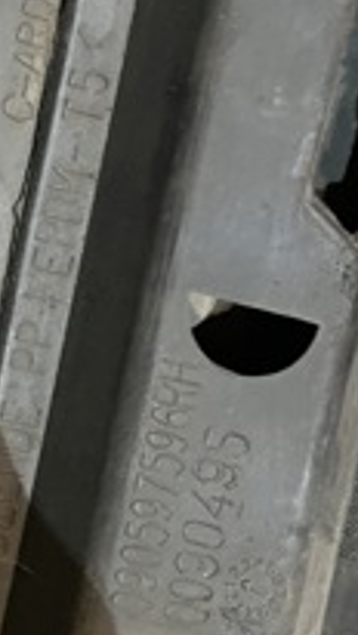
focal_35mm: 66
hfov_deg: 18.2
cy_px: 376
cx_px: 105
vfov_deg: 31.8
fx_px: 1113
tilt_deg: -48.2
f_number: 1.6
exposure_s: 1/25
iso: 800
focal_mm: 5.1
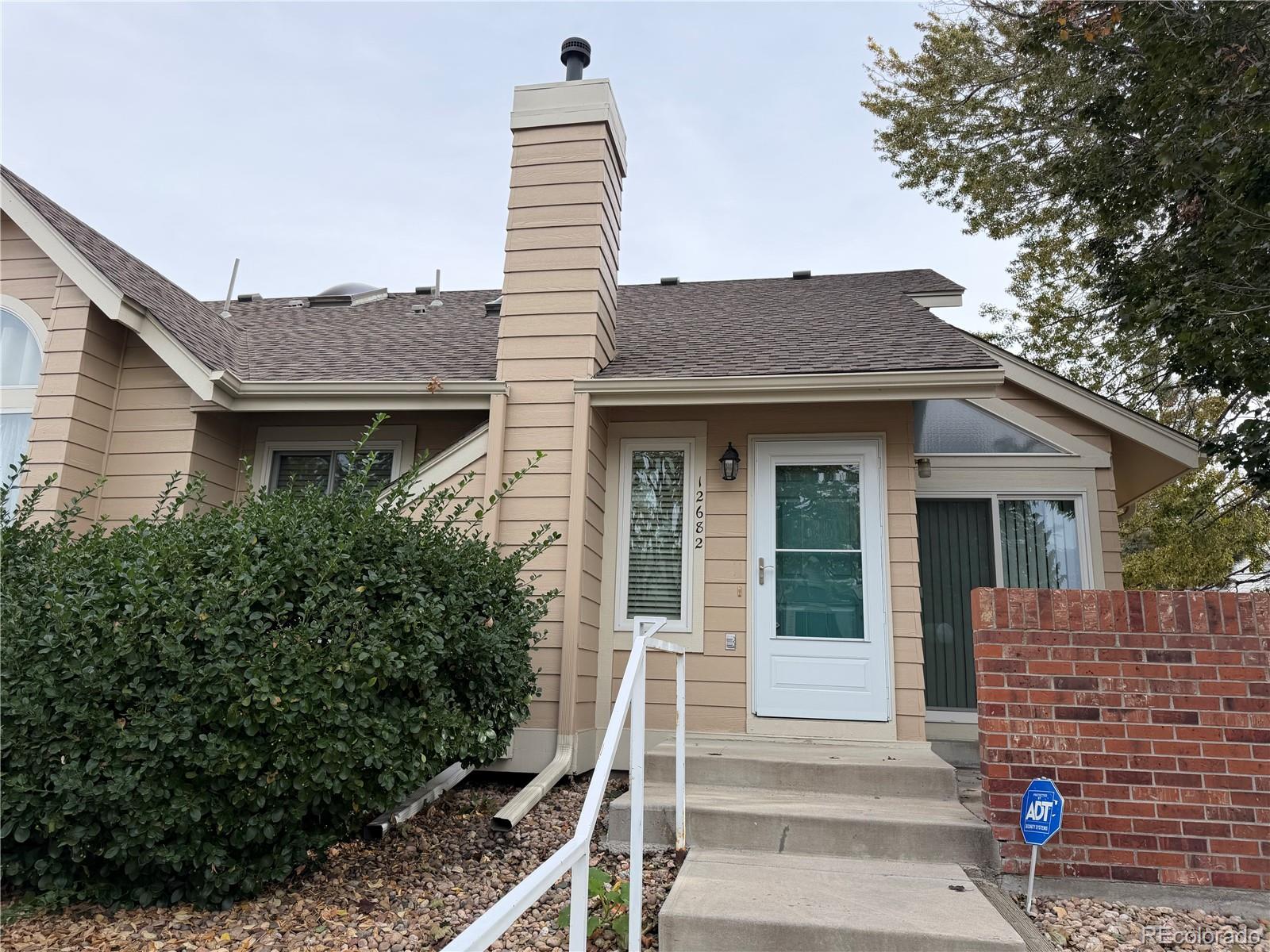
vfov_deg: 56.8
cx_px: 635
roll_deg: -2.1
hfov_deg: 71.6
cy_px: 476
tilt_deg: +15.7
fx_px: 881
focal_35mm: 24
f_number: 1.78
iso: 80
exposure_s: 1/2232
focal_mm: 6.76
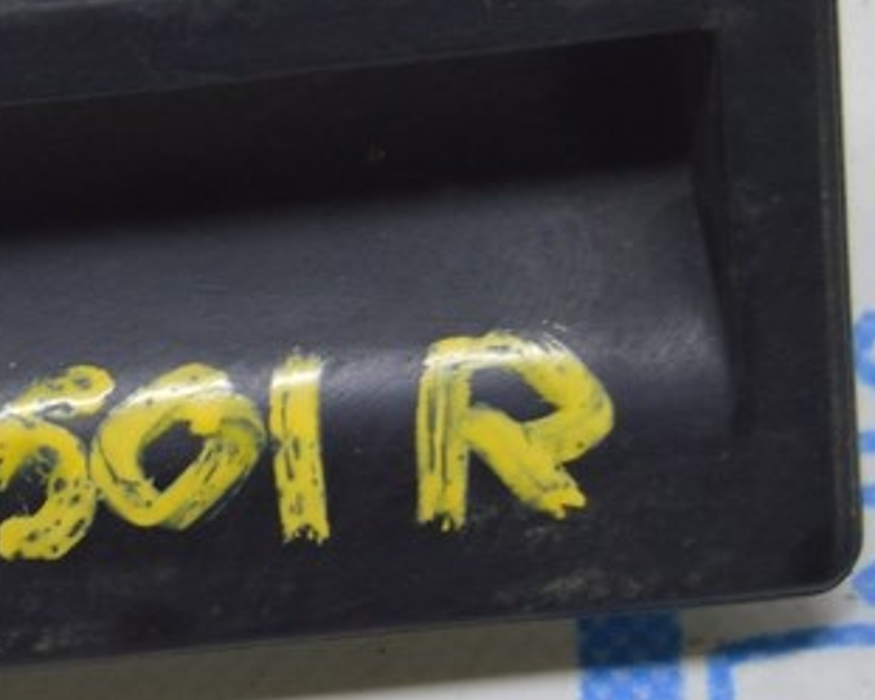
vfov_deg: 6.1
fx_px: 6594
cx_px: -65
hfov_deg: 7.5
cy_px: 263
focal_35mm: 255
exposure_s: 1/20
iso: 400
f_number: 5.6
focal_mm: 55
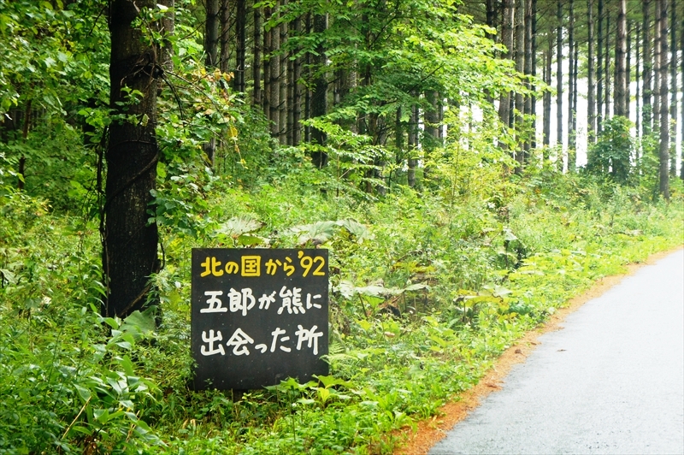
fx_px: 1566
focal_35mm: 82
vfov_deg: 16.5
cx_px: 342
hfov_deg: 24.6
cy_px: 228
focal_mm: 55
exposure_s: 1/160
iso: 1000
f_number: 5.6
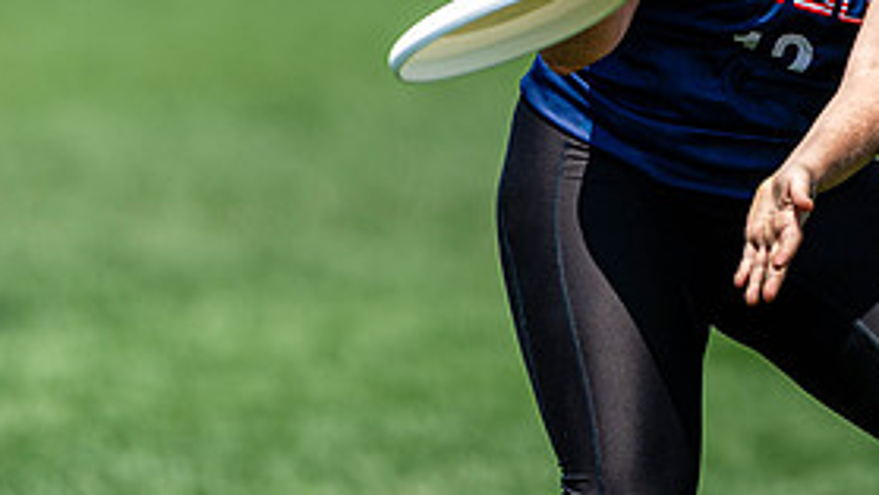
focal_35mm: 1078
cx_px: 893
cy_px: -13
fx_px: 25128
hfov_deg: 2.0
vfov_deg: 1.1
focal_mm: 400
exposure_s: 1/2000
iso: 100
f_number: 2.8
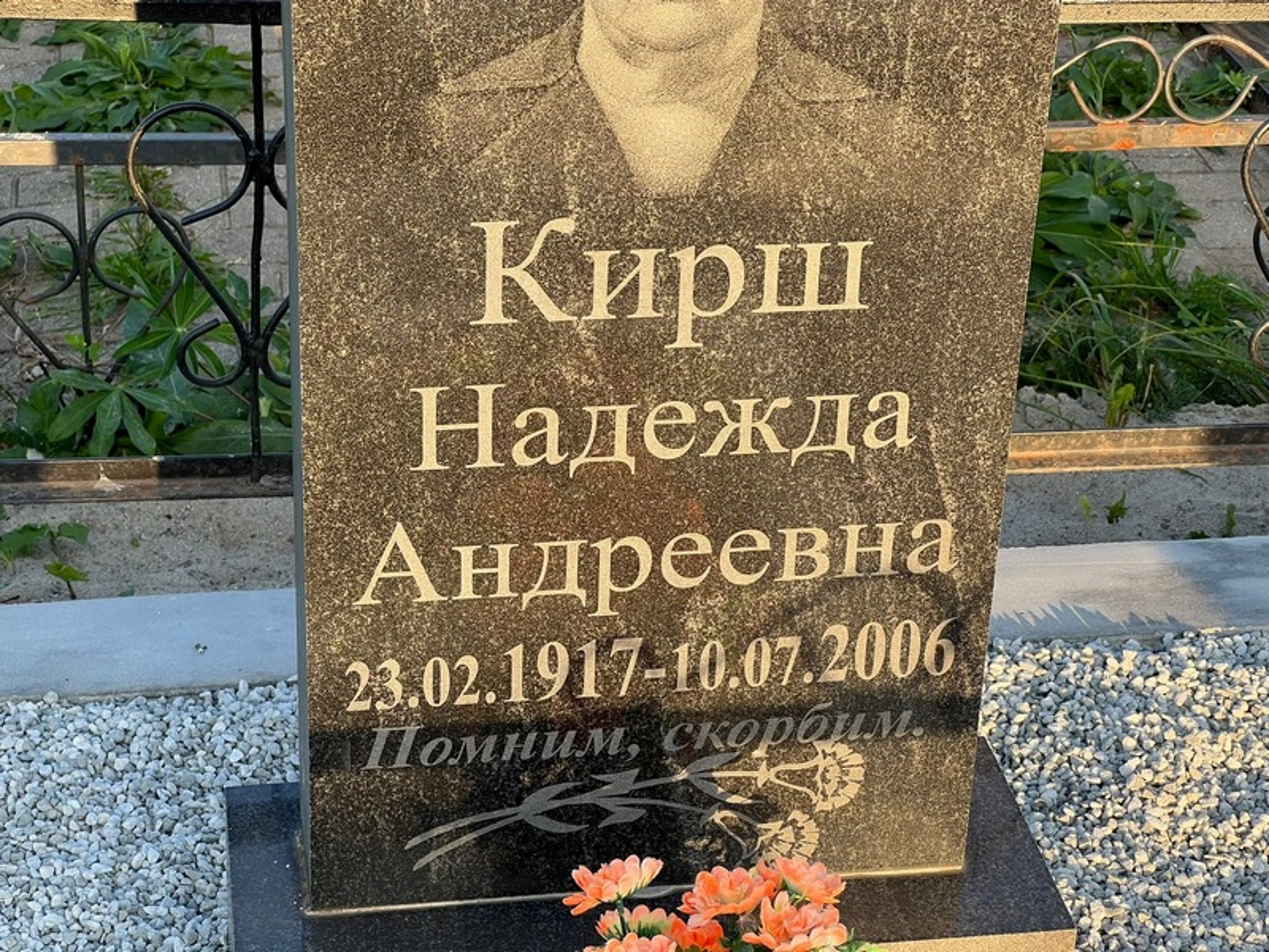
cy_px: 476
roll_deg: -2.2
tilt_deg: -26.8
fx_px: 2823
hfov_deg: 25.3
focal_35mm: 77
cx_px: 634
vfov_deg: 19.1
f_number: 2.8
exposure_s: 1/99
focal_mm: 9
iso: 32
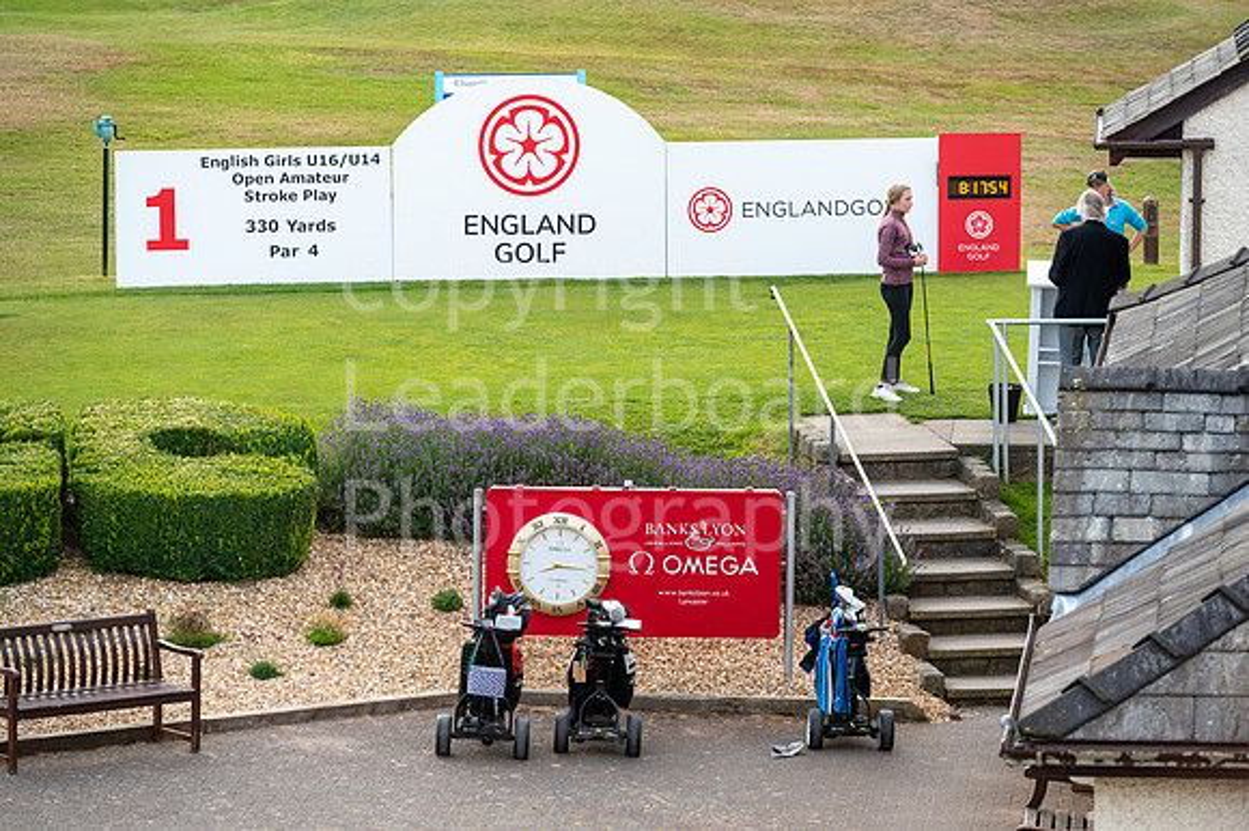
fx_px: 6068
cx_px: 624
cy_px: 416
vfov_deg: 7.8
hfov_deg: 11.8
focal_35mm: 175
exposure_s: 1/1000
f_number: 5.6
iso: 640
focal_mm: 175
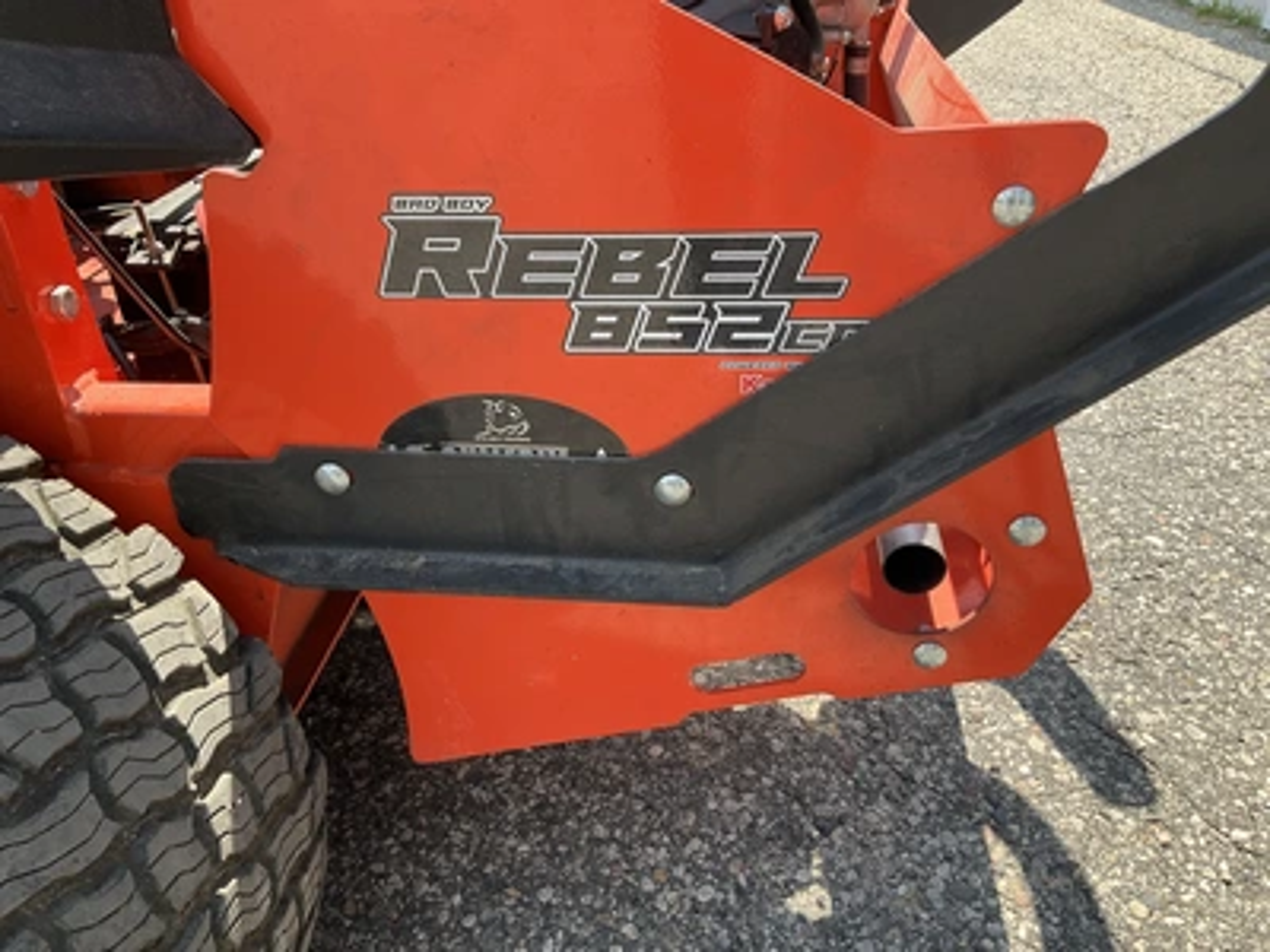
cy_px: 476
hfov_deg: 61.7
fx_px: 1064
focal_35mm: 29
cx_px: 635
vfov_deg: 48.2
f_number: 1.8
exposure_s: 1/348
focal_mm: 3
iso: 25
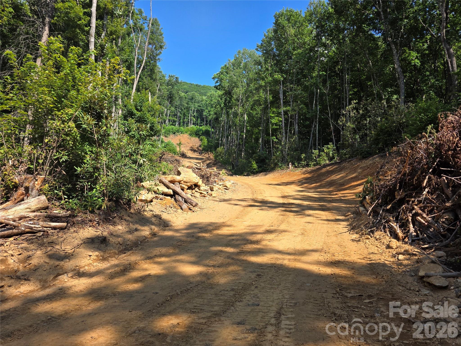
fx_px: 306
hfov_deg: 73.9
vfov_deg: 58.9
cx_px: 230
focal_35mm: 23
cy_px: 173
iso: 80
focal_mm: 6.3
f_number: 1.7
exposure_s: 1/2775
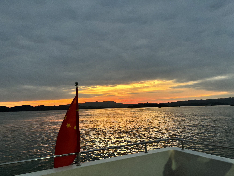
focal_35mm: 26
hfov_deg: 67.3
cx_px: 117
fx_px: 176
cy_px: 88
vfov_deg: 53.1
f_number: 1.6
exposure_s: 1/40
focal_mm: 5.96
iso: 640
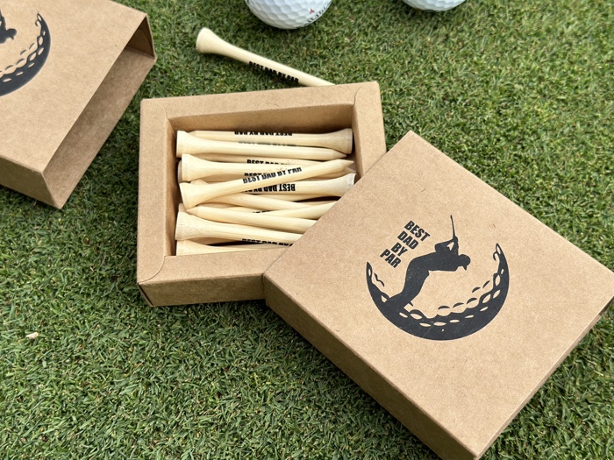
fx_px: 851
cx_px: 307
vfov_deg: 30.3
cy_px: 230
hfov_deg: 39.7
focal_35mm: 48
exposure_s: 1/2597
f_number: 1.78
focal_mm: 6.86
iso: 100
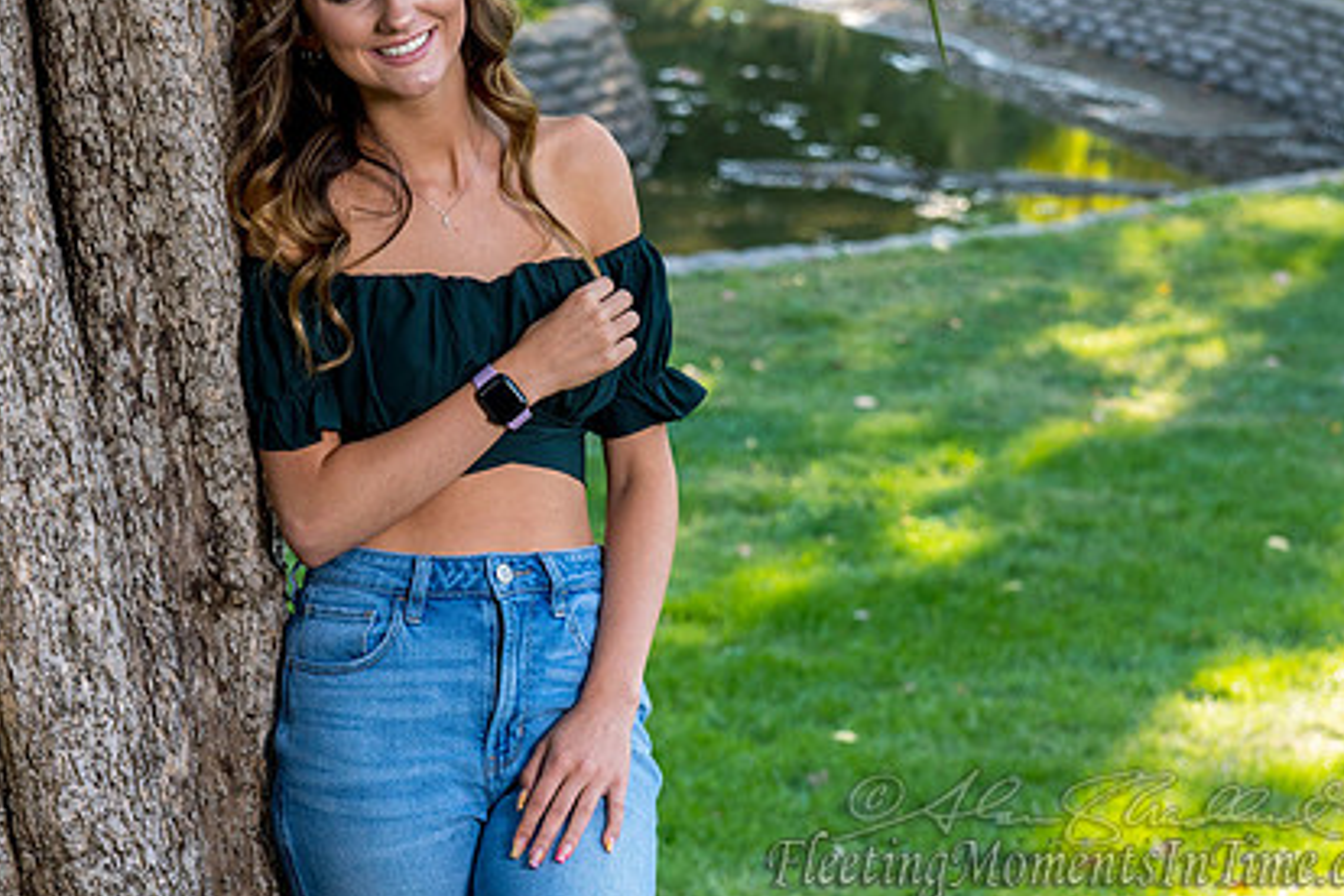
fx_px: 3658
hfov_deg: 20.8
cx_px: 523
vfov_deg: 13.9
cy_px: 323
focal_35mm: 98
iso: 250
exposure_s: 1/160
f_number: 5
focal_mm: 70
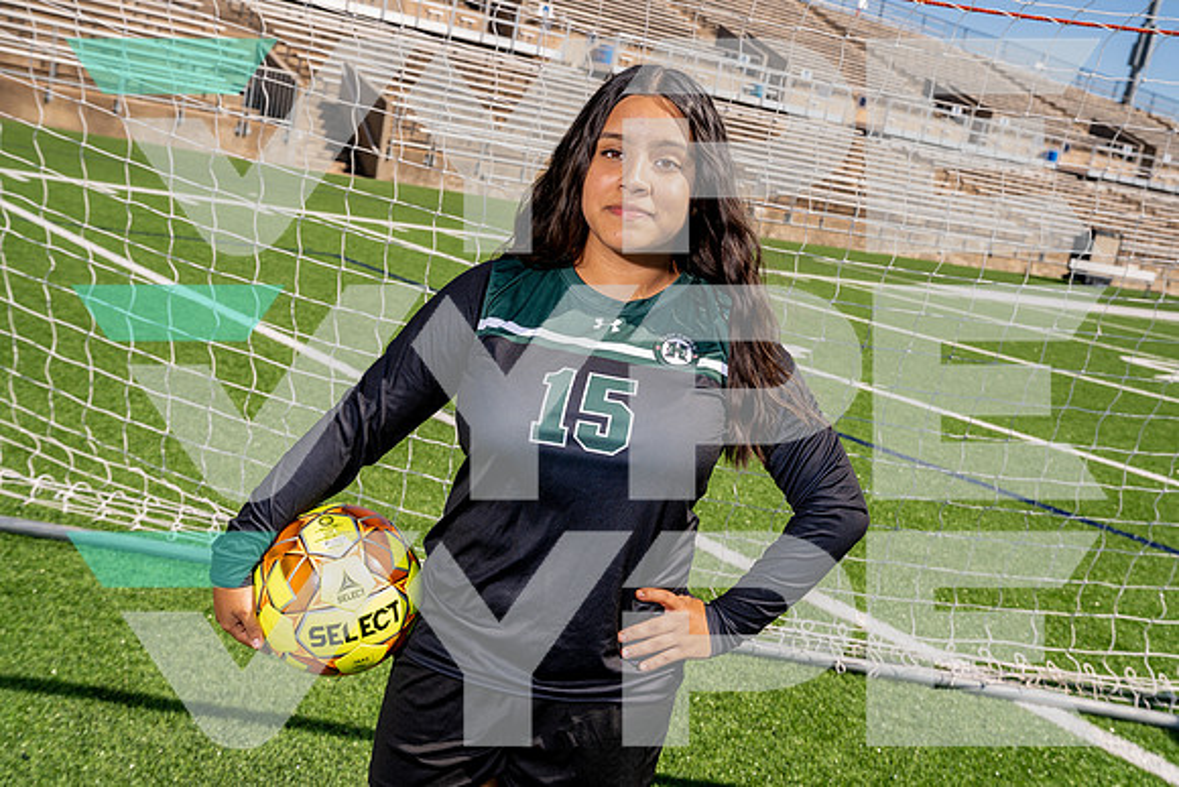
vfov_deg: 30.5
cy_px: 394
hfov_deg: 44.5
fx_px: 1441
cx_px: 590
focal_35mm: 44
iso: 100
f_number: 8
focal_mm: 44
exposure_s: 1/250
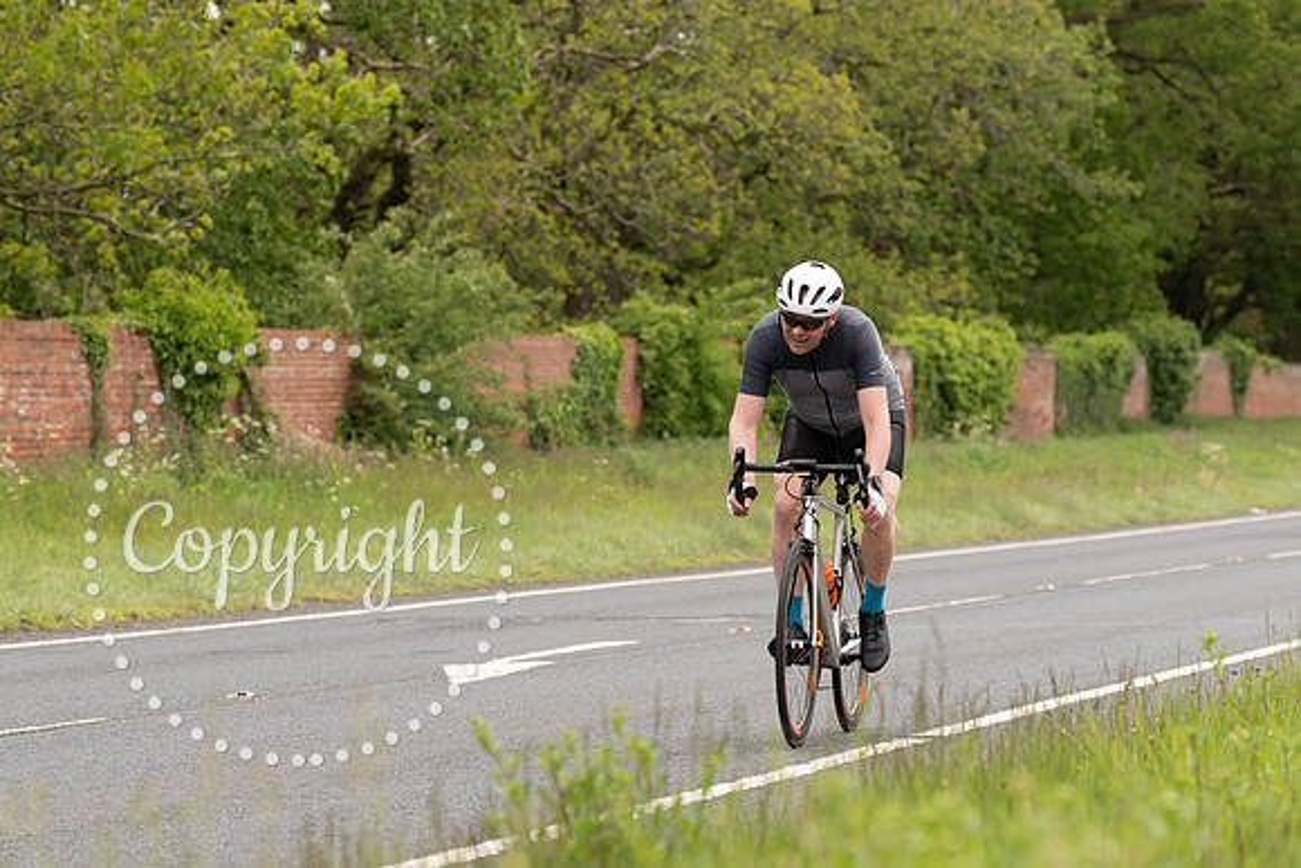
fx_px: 5418
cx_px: 779
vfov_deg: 9.2
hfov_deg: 13.7
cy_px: 323
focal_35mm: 150
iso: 200
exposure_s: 1/1000
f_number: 3.5
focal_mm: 88
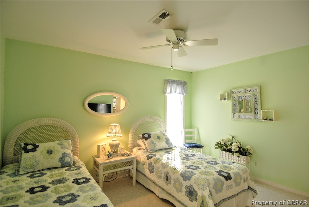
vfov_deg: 67.5
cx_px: 154
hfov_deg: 90.0
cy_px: 104
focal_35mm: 18
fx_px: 155
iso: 320
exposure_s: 1/30
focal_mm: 12
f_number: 4
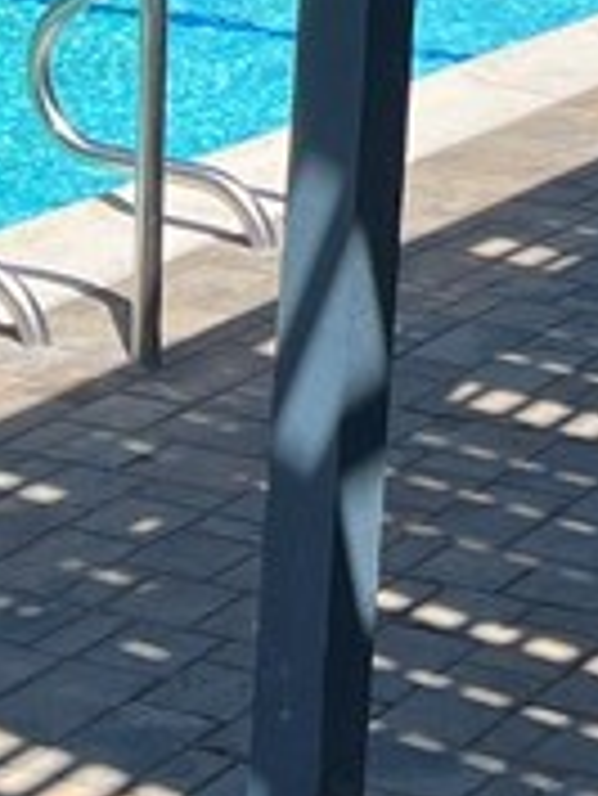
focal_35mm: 150
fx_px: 3451
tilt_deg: -4.6
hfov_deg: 9.6
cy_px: -459
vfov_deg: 12.4
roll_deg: -1.3
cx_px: 926
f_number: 1.5
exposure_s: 1/2841
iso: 50
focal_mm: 5.7
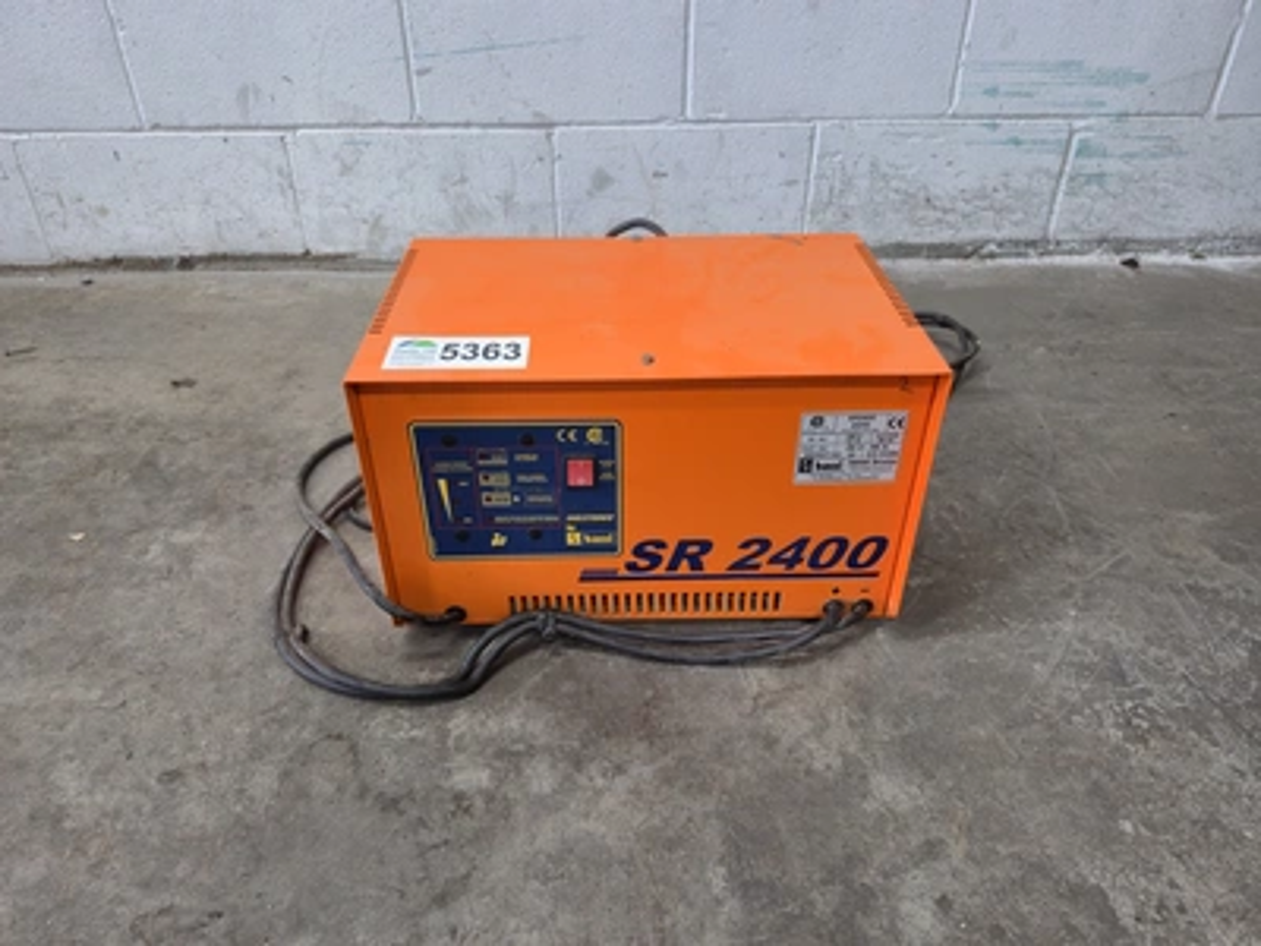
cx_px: 630
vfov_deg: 58.9
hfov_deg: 73.9
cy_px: 473
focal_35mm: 23
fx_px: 838
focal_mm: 5.4
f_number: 1.8
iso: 200
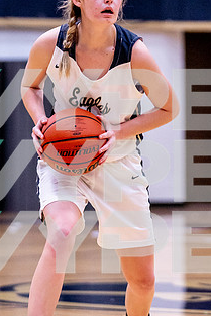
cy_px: 157
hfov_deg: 4.1
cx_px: 123
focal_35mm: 337
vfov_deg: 6.1
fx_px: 2959
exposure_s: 1/1250
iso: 2000
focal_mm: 119
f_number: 2.8
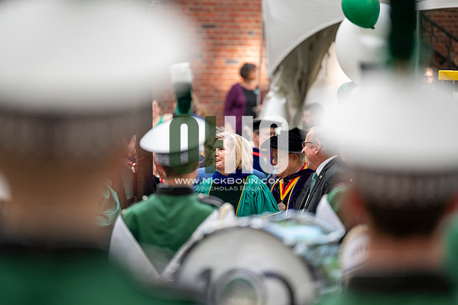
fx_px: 2543
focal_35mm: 200
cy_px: 152
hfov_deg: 10.3
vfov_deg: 6.9
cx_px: 229
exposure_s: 1/1000
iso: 800
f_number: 2.8
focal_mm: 200
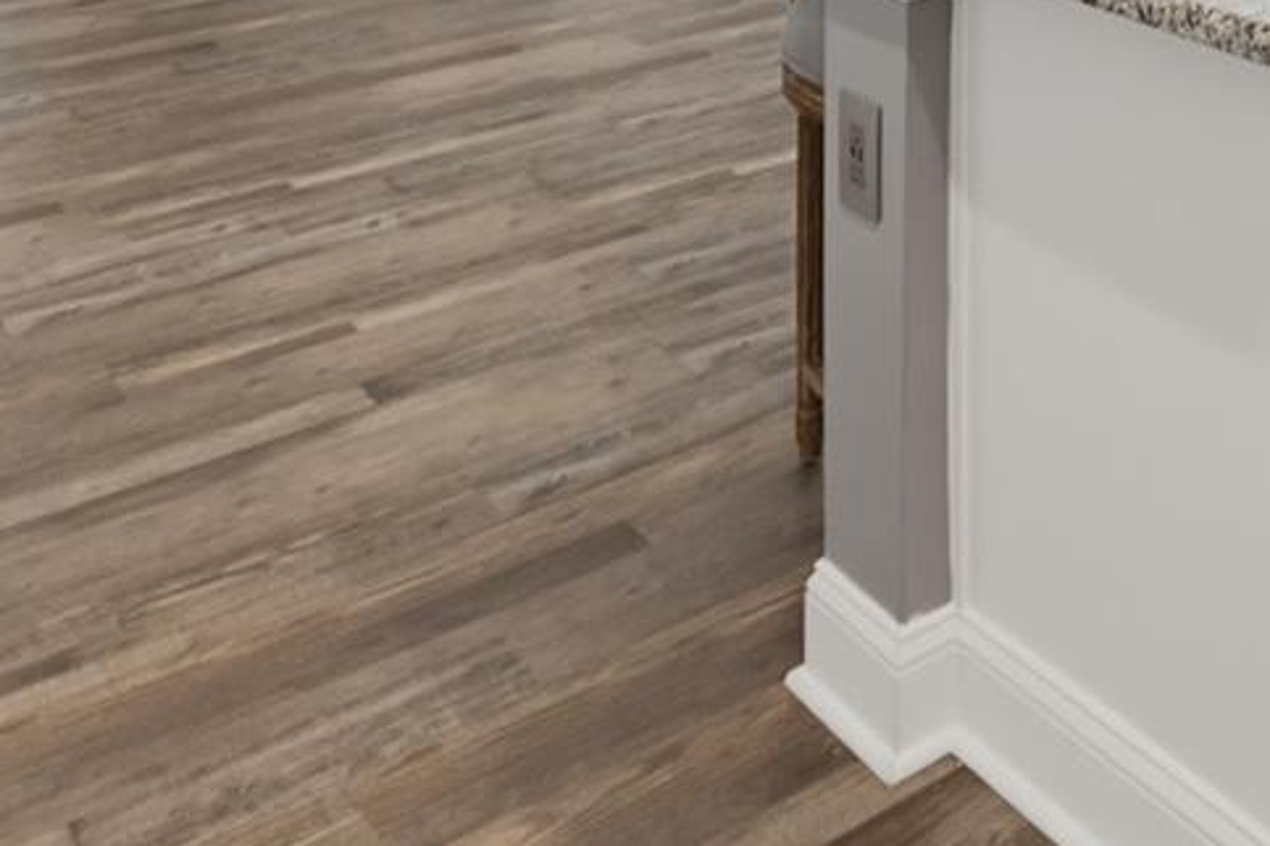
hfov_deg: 31.6
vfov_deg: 20.4
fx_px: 1928
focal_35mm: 55
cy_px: -502
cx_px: 1451
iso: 1600
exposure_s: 1/8
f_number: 13
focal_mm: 16.5
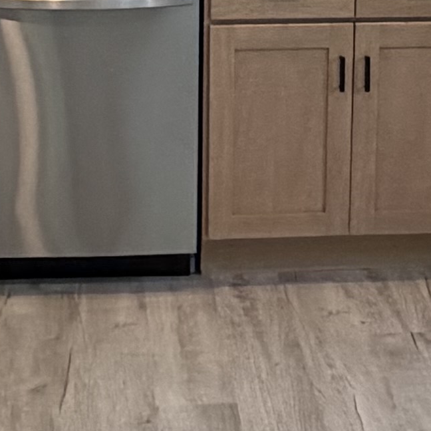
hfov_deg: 16.0
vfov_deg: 15.2
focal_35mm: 109
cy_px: -128
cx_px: 262
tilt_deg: -8.2
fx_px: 1535
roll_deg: +0.0
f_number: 2.2
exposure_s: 1/120
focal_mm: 2.22
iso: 320
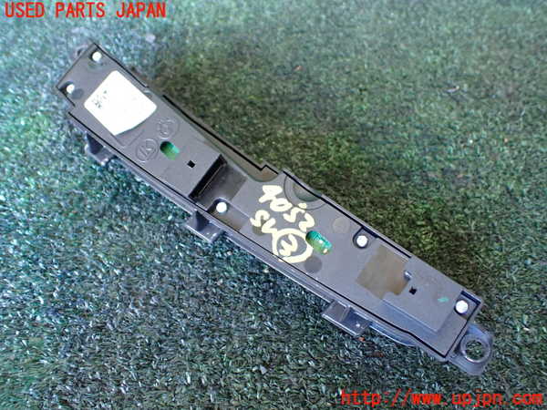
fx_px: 474
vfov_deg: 46.8
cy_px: 205
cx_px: 274
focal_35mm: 30
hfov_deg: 60.0
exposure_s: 1/40
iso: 800
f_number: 2.3
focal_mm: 5.4
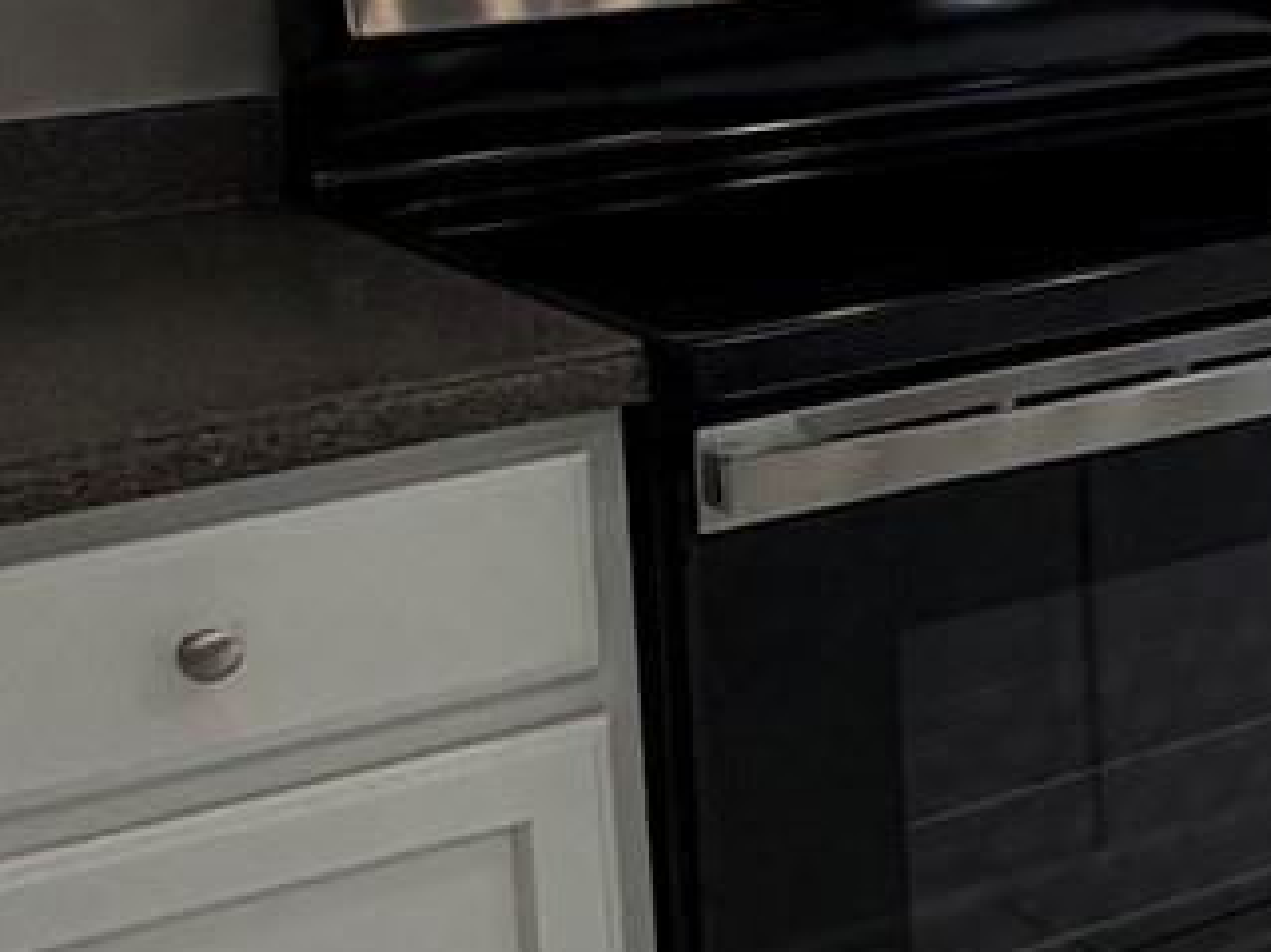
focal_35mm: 90
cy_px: -40
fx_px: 3303
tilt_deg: -8.1
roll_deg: -1.8
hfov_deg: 16.0
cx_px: 2669
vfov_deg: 16.0
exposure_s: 1/120
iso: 50
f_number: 2.2
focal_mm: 2.22
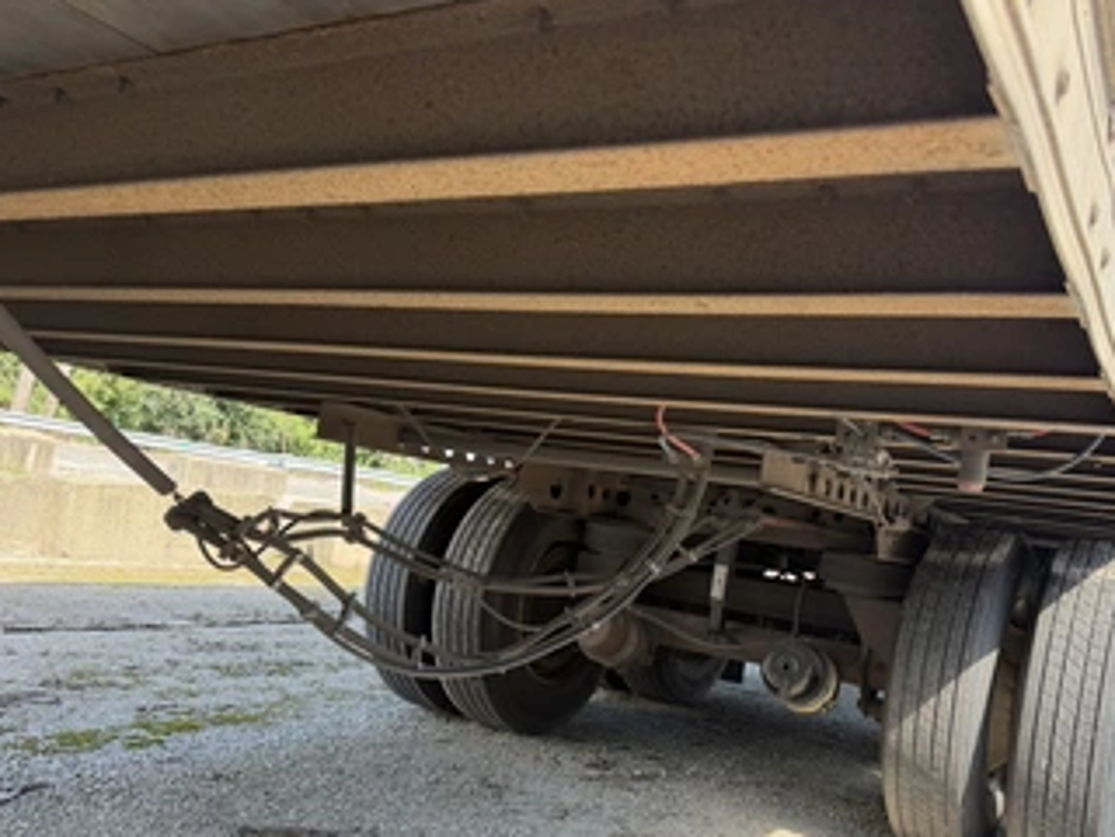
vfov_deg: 46.4
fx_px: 966
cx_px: 634
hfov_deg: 59.7
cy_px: 520
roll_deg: -9.2
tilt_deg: -3.3
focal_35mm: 30
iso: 100
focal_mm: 6.76
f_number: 1.78
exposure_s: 1/617
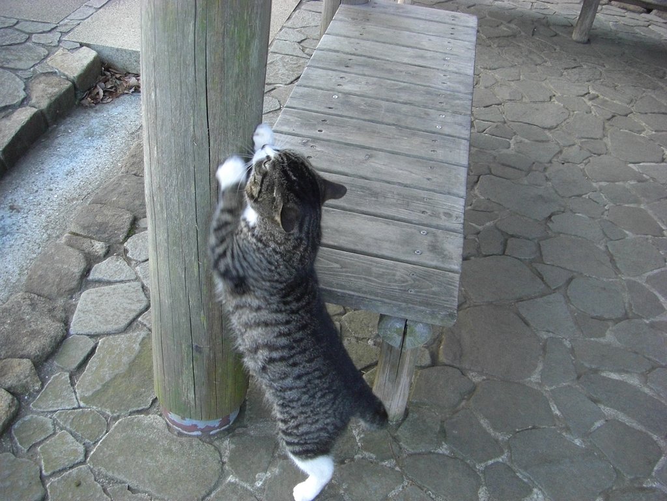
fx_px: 732
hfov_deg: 49.0
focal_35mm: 38
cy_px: 250
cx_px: 334
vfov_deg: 37.7
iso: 200
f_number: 3.4
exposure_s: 1/60
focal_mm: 6.3
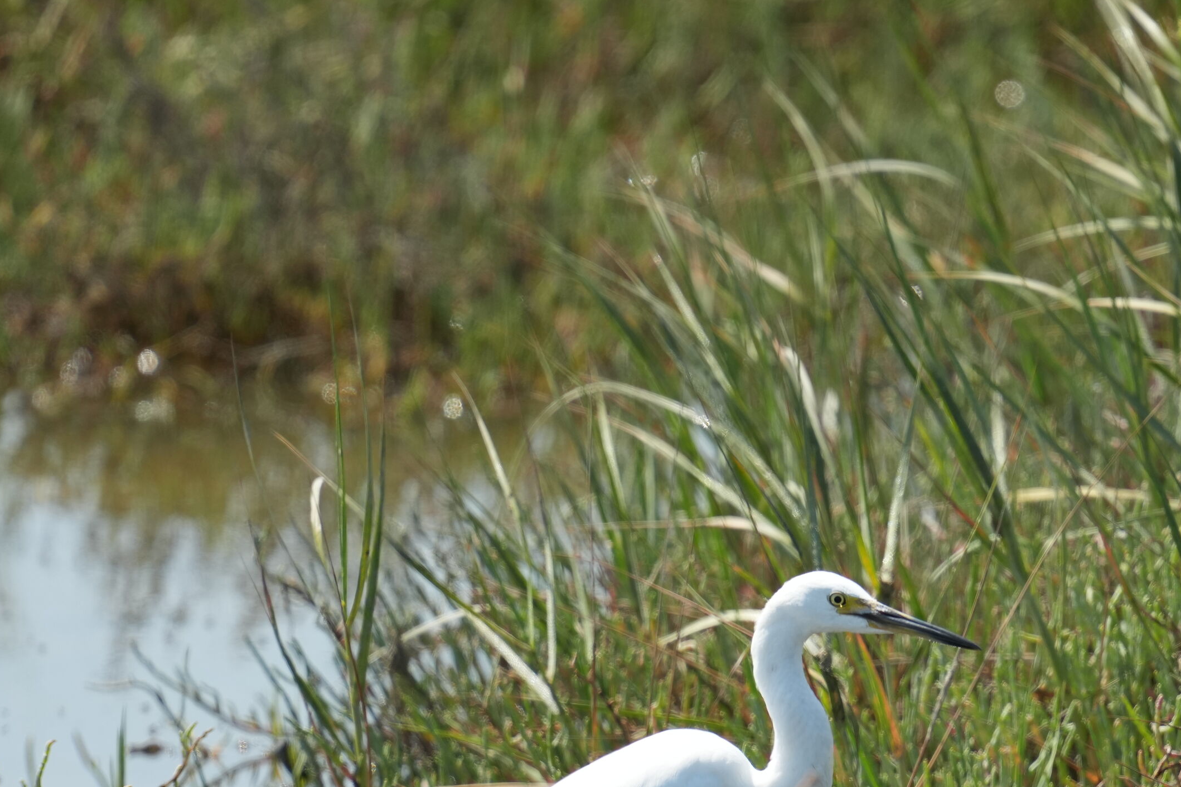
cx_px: 878
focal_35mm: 1224
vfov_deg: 1.1
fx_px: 40151
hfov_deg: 1.7
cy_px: 757
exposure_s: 1/1250
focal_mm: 600
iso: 500
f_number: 5.6
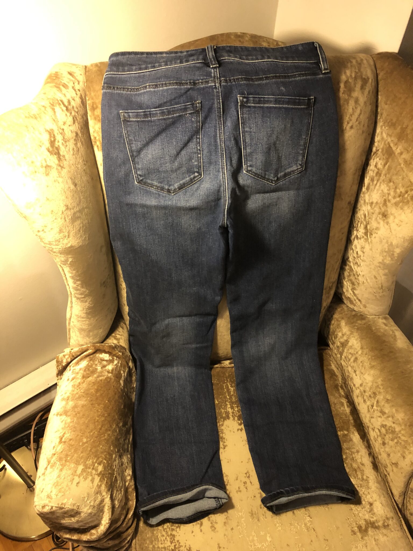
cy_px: 276
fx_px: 445
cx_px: 206
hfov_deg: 49.7
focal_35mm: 28
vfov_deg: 63.4
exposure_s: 1/8
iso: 100
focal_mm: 3.99
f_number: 1.8
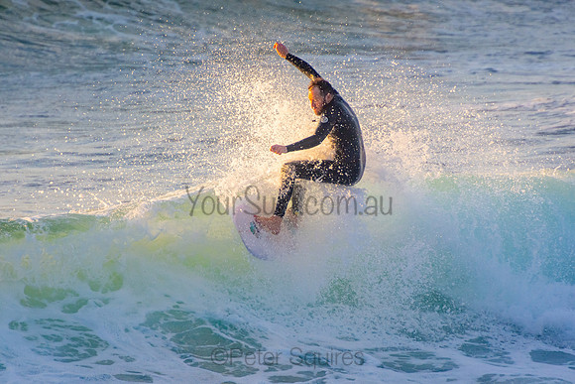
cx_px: 288
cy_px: 192
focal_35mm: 621
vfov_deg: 2.2
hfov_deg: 3.3
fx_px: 9926
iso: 500
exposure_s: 1/1000
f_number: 5.6
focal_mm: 400
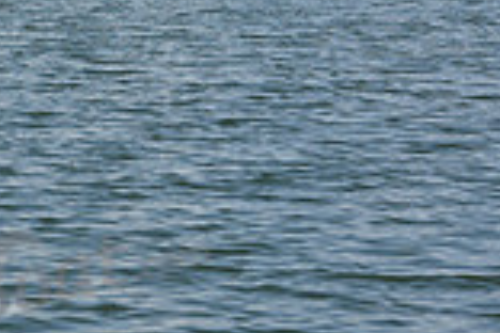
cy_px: -149
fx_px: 3611
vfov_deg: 5.2
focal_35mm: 260
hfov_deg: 7.7
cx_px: -404
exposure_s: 1/2500
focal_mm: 70
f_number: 6.3
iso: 320
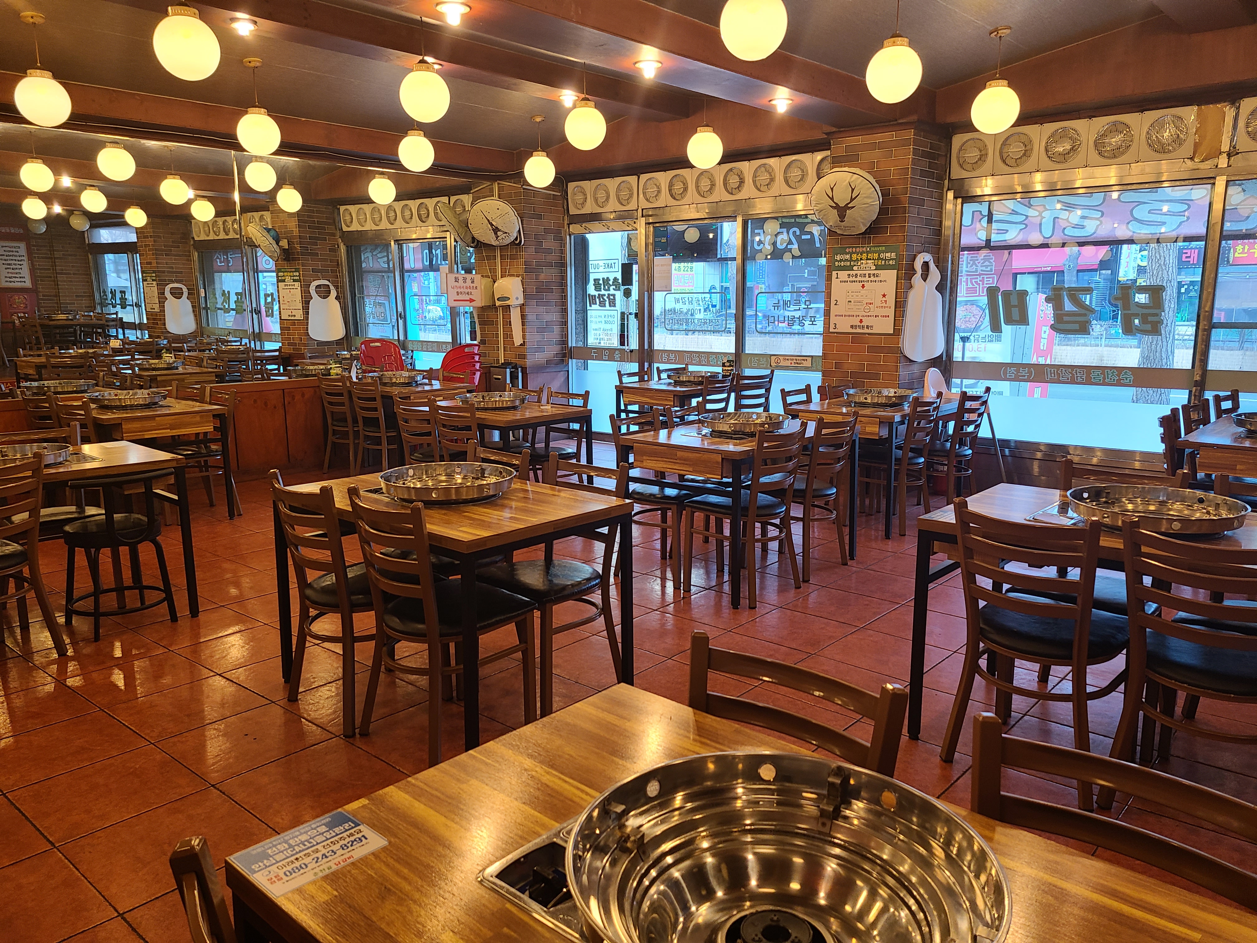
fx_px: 944
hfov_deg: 67.3
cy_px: 472
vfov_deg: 53.1
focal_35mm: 26
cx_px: 628
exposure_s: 1/60
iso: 125
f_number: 1.8
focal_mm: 5.4
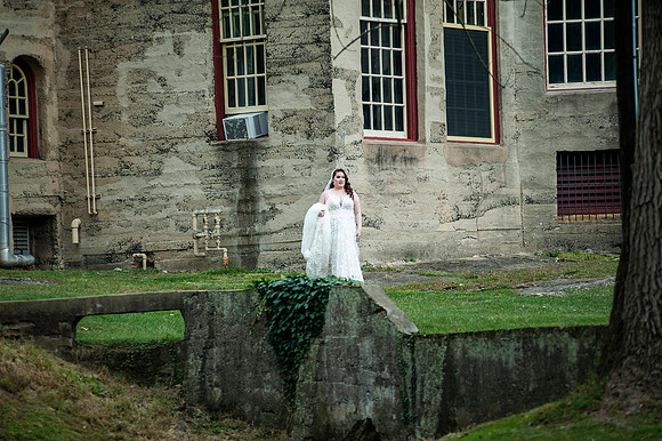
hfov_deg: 10.3
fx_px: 3676
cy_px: 220
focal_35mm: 200
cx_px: 331
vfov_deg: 6.9
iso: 200
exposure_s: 1/1250
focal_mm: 200
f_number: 2.8
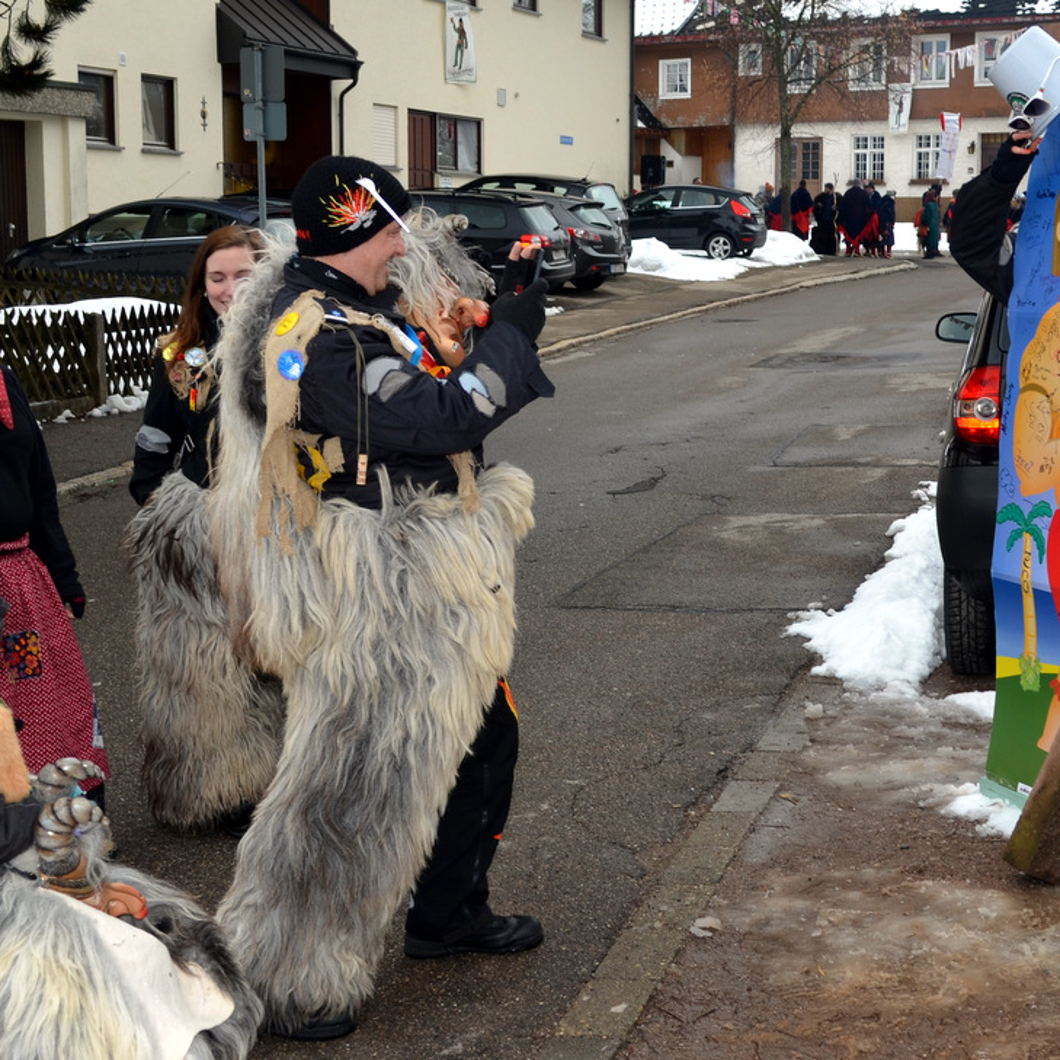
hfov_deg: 39.9
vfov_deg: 40.0
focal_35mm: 42
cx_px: 606
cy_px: 543
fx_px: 1455
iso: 100
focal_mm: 20
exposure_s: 1/125
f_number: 5.6
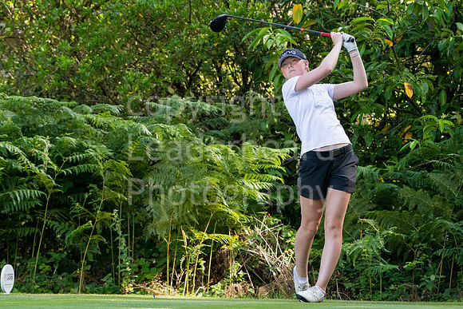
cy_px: 154
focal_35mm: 390
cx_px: 232
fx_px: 5017
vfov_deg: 3.5
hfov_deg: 5.3
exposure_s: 1/1000
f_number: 6.3
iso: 2000
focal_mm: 260
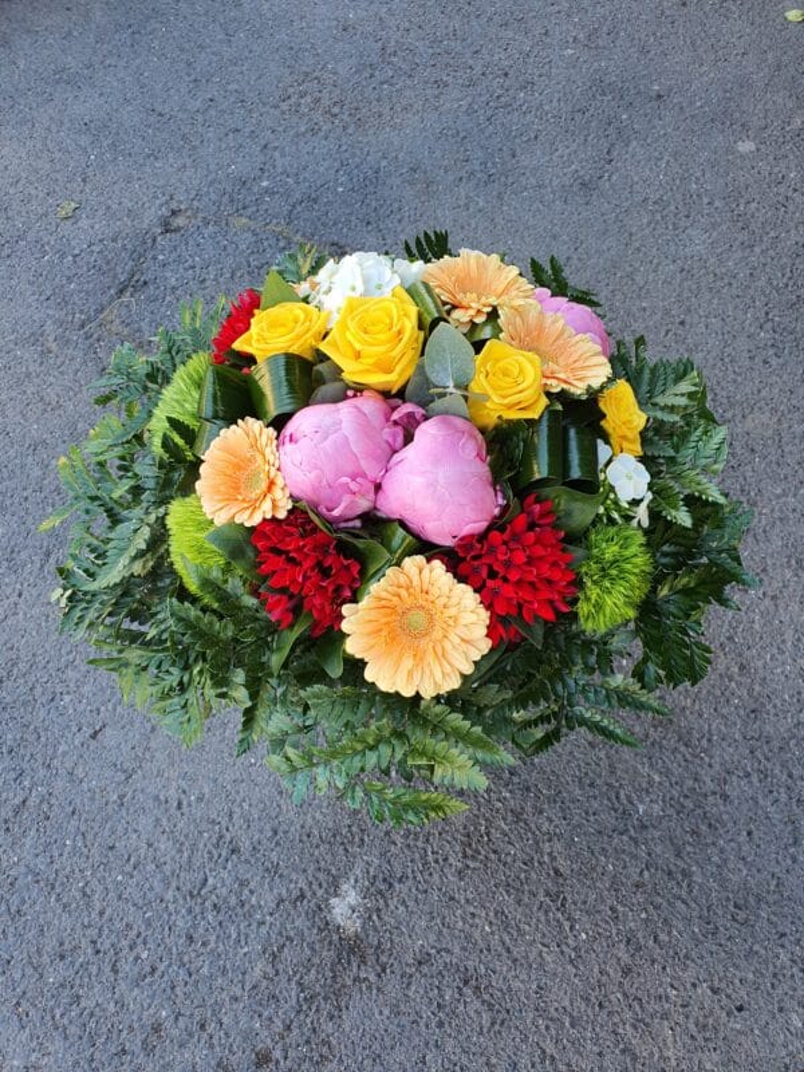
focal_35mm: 26
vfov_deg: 67.3
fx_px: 805
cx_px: 402
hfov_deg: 53.1
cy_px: 536
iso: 50
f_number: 2.4
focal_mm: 4.3
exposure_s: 1/126
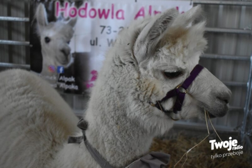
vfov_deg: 29.8
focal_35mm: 45
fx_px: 315
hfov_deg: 43.6
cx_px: 126
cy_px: 84
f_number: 4.2
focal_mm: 30
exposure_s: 1/500
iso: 2500
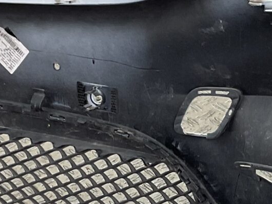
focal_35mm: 140
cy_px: 156
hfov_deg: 14.0
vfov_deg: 10.6
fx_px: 1101
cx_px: 234
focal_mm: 3
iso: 25
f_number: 1.8
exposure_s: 1/100
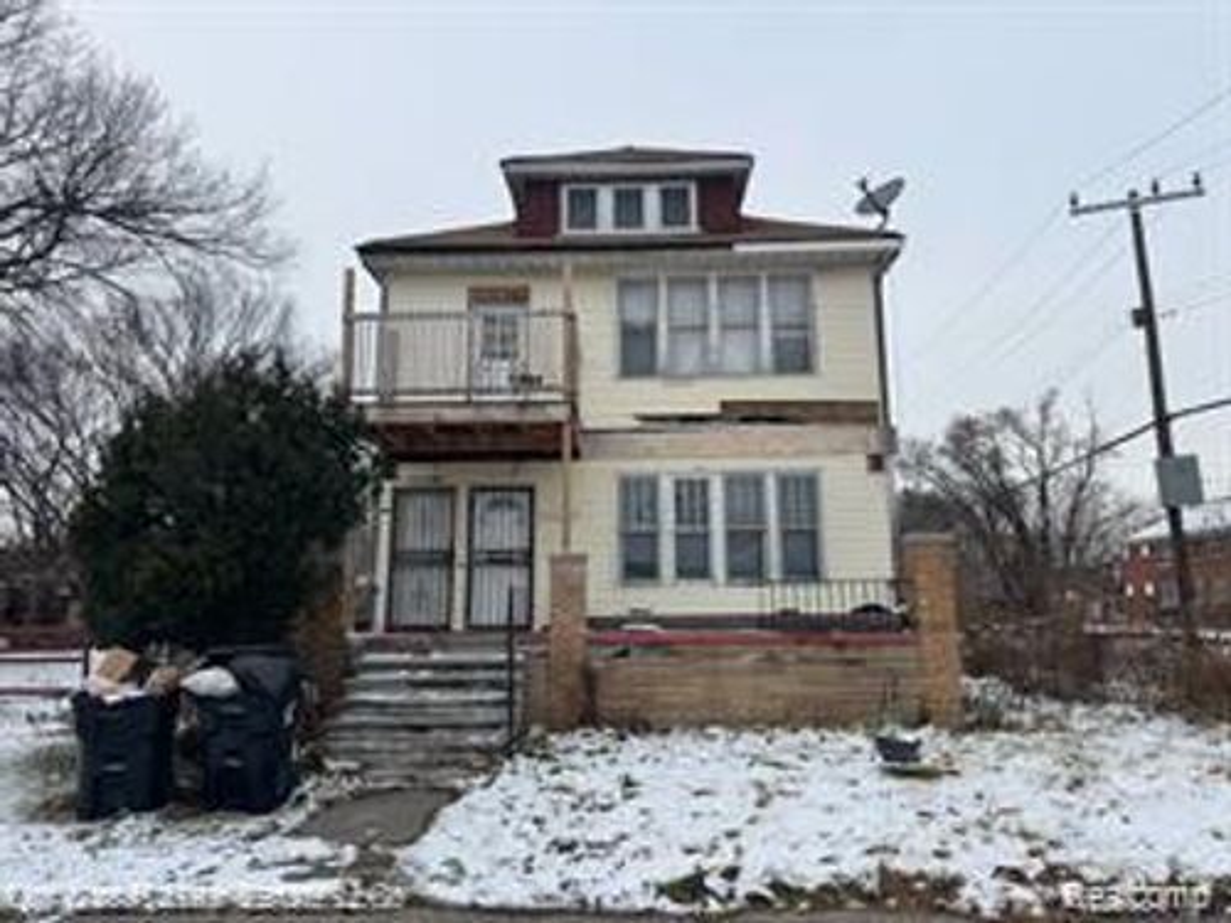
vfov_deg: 56.8
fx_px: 853
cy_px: 462
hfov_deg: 71.6
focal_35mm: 24
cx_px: 616
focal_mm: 6.76
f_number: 1.78
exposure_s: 1/518
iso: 80
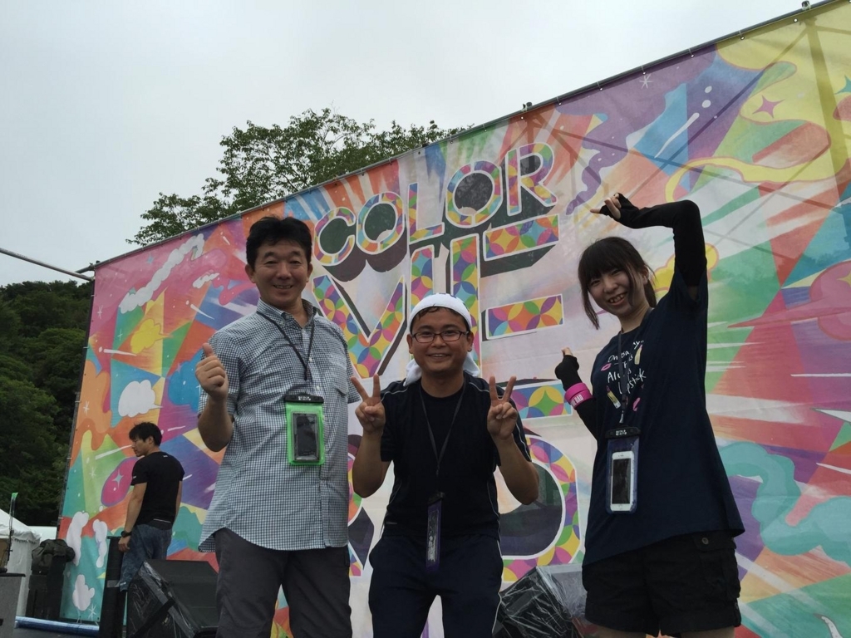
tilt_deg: +18.6
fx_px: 713
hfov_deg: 61.7
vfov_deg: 48.2
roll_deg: -3.0
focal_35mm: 29
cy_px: 319
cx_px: 426
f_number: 2.2
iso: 32
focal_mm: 4.15
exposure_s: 1/430
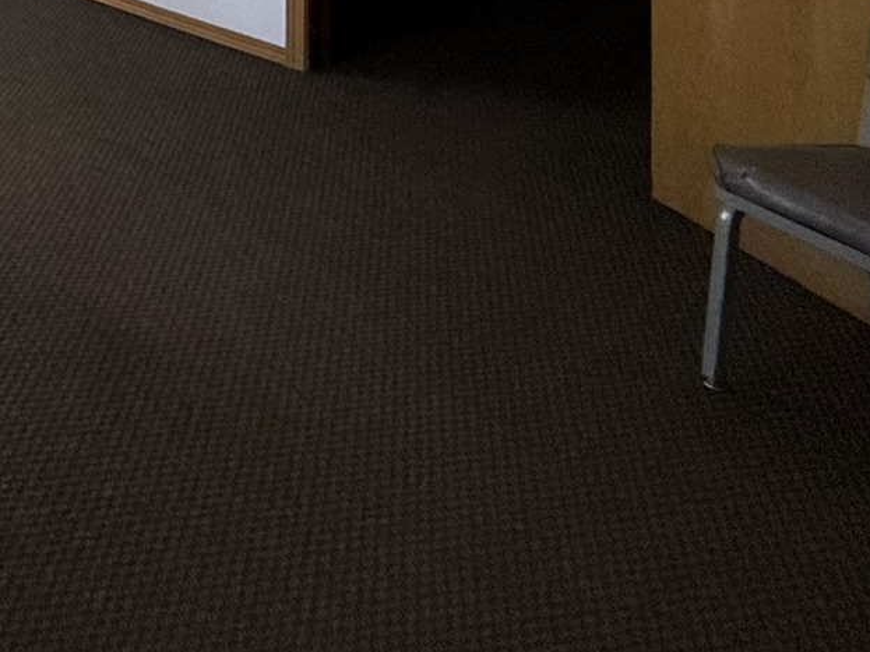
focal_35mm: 46
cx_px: -391
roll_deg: +0.0
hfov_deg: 28.8
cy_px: -419
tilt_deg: +1.2
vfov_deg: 22.9
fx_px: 1156
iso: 160
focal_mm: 2.22
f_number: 2.2
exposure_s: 1/99
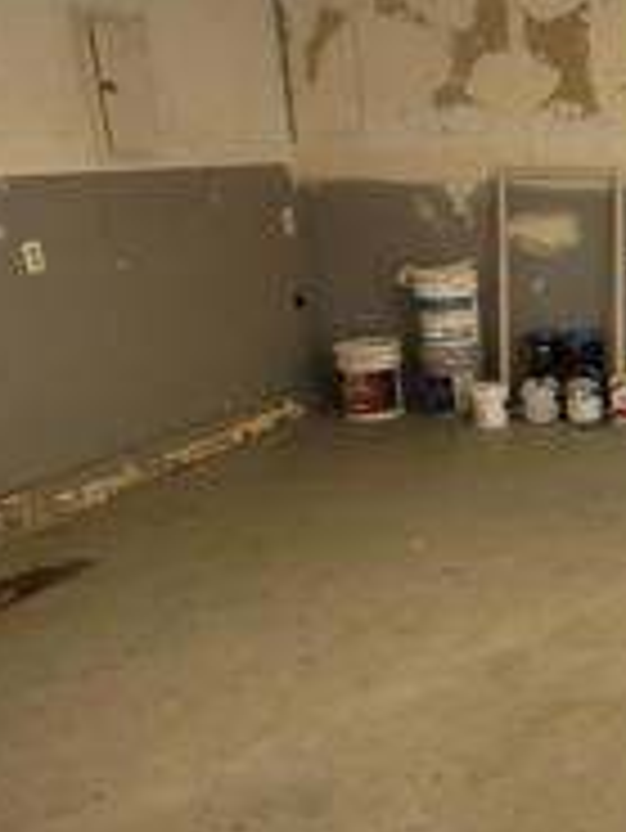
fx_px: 1084
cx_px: 1054
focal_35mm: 45
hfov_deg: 22.7
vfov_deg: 41.9
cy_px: 346
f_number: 2.2
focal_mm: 1.74
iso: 50
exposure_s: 1/60
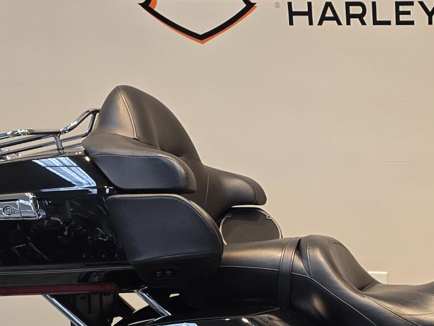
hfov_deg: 29.8
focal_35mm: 60
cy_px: 285
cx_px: 444
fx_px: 752
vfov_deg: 23.8
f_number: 1.7
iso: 160
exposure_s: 1/120
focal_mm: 6.3
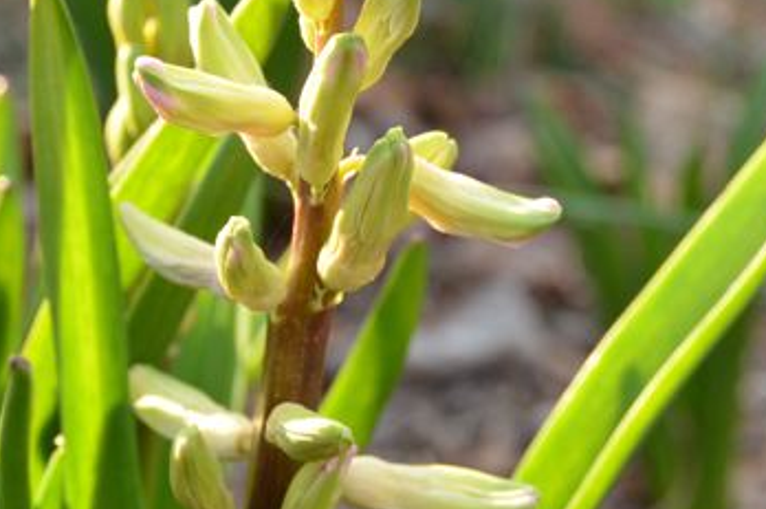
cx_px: 302
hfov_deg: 14.4
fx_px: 3038
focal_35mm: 143
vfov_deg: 9.5
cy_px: 83
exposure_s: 1/250
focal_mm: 52
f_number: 8
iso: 1000
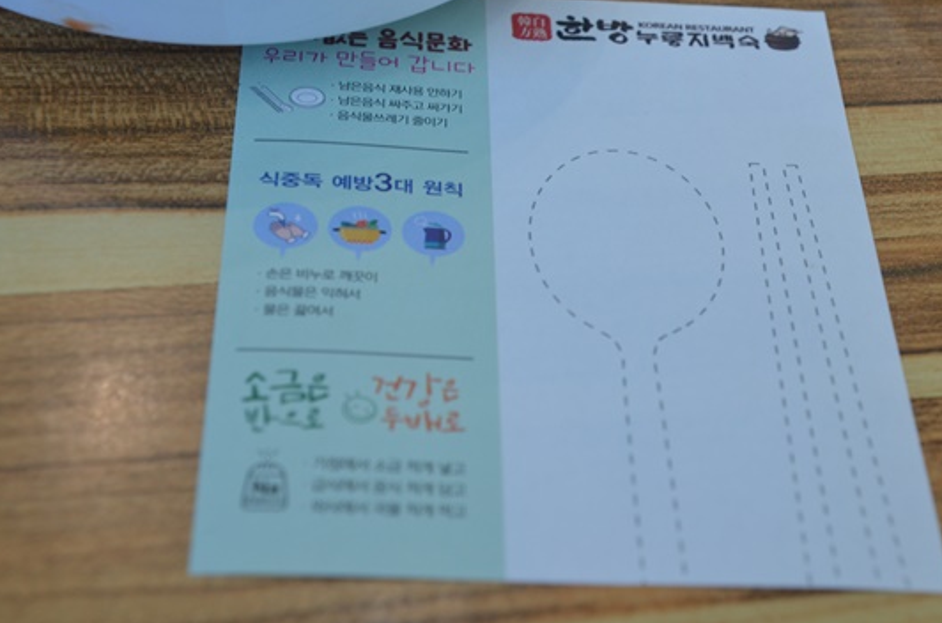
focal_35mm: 79
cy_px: 216
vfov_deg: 17.2
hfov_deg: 25.7
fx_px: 2062
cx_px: 579
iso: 400
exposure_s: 1/125
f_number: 5.6
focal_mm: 40
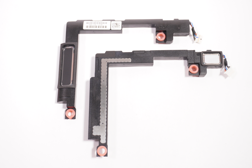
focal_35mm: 51
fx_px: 357
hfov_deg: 38.9
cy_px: 84
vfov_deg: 26.4
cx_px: 126
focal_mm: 34
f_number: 5.6
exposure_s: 1/80
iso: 640
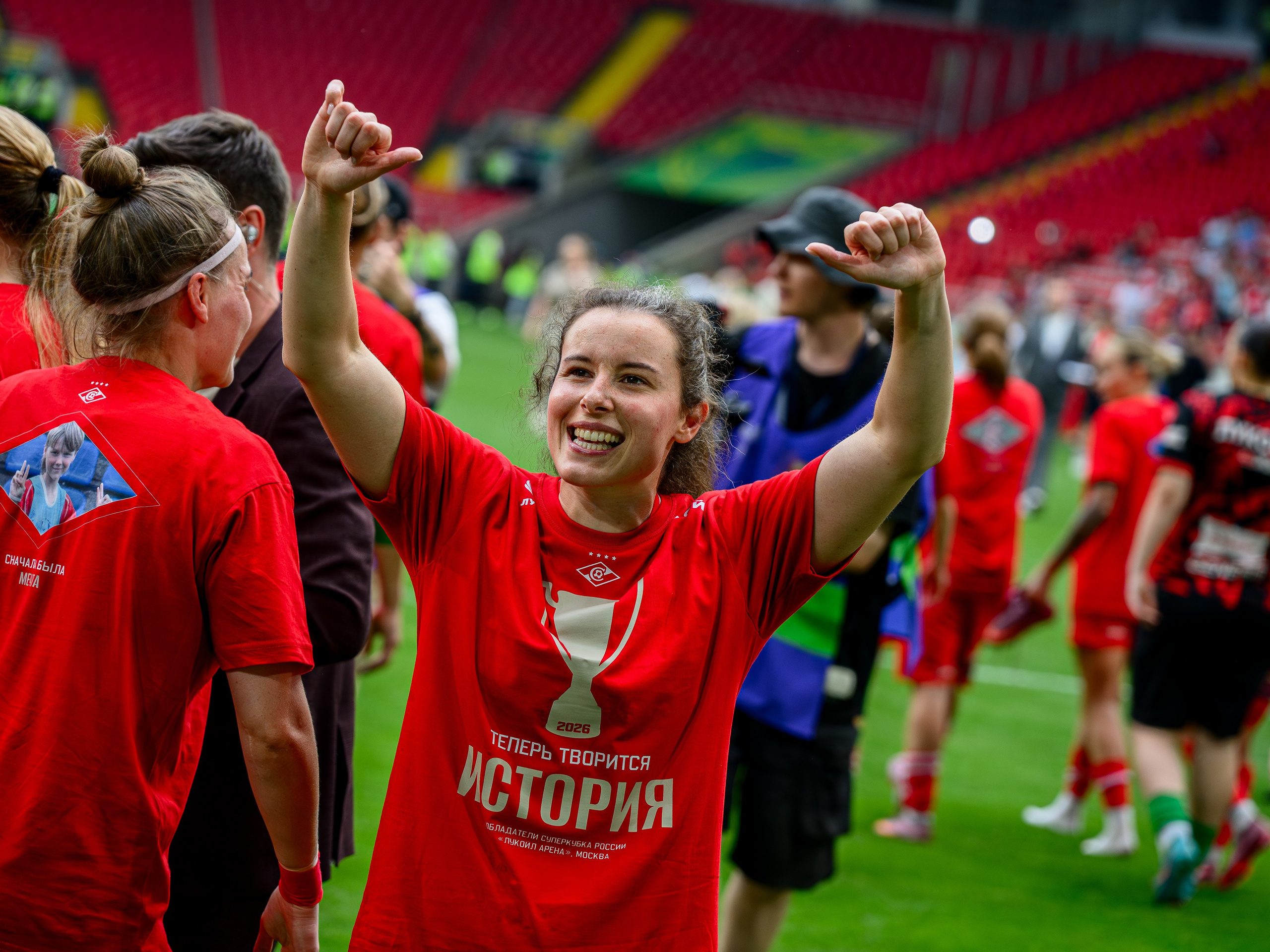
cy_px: 424
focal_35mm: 146
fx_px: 5369
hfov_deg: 13.5
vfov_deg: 10.1
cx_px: 639
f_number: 4
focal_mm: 120
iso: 800
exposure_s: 1/1000
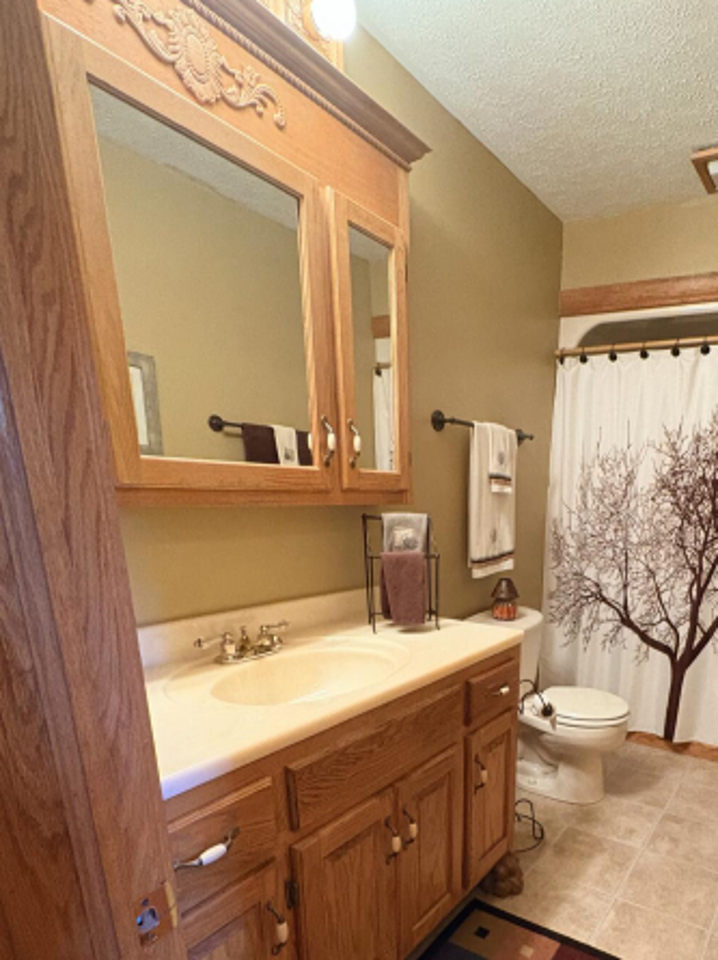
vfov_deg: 76.1
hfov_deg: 60.5
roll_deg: -2.4
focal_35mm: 21
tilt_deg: -14.8
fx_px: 582
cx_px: 524
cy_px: 655
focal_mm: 2.22
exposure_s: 1/60
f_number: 2.2
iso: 800
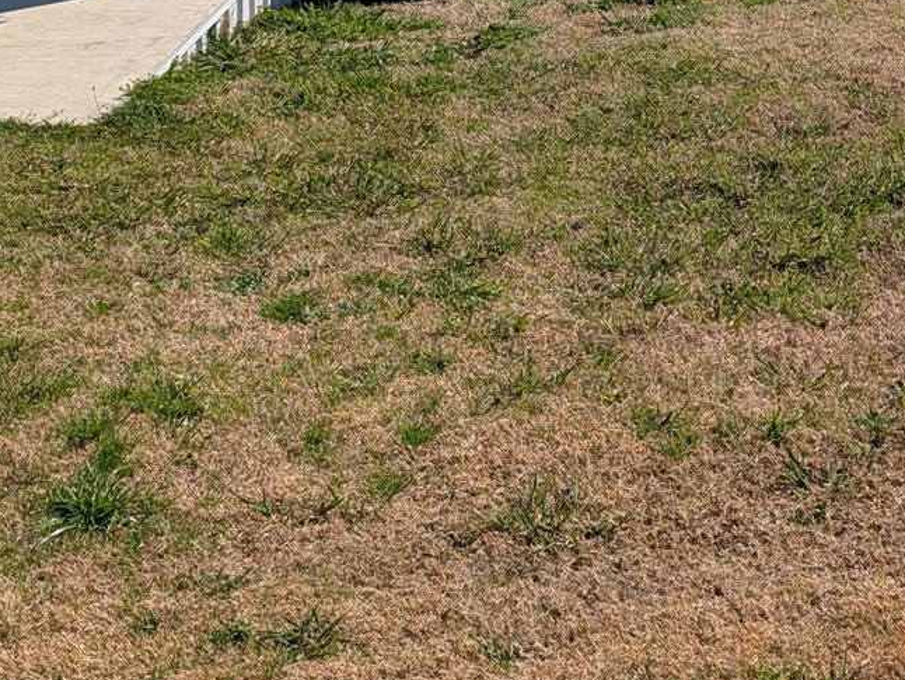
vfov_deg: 17.8
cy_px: -264
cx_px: 979
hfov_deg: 24.1
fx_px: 1988
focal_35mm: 76
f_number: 1.68
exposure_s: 1/1835
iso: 21
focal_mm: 6.9
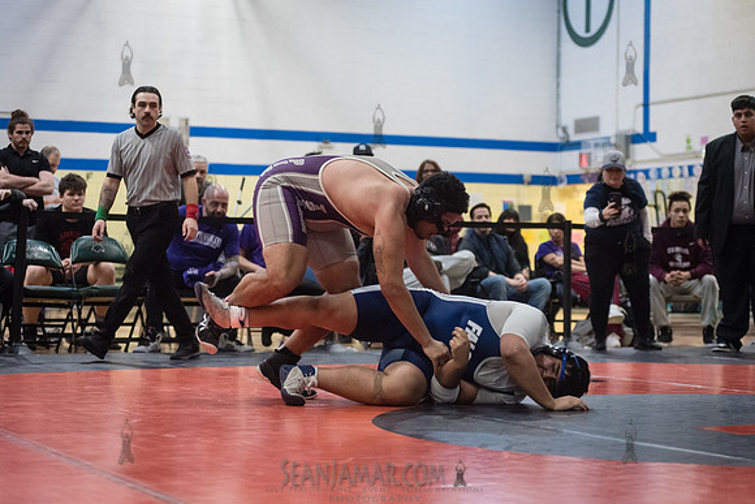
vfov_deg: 15.9
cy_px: 252
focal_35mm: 86
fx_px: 1804
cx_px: 378
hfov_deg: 23.6
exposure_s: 1/500
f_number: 3.5
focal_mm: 86
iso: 8000
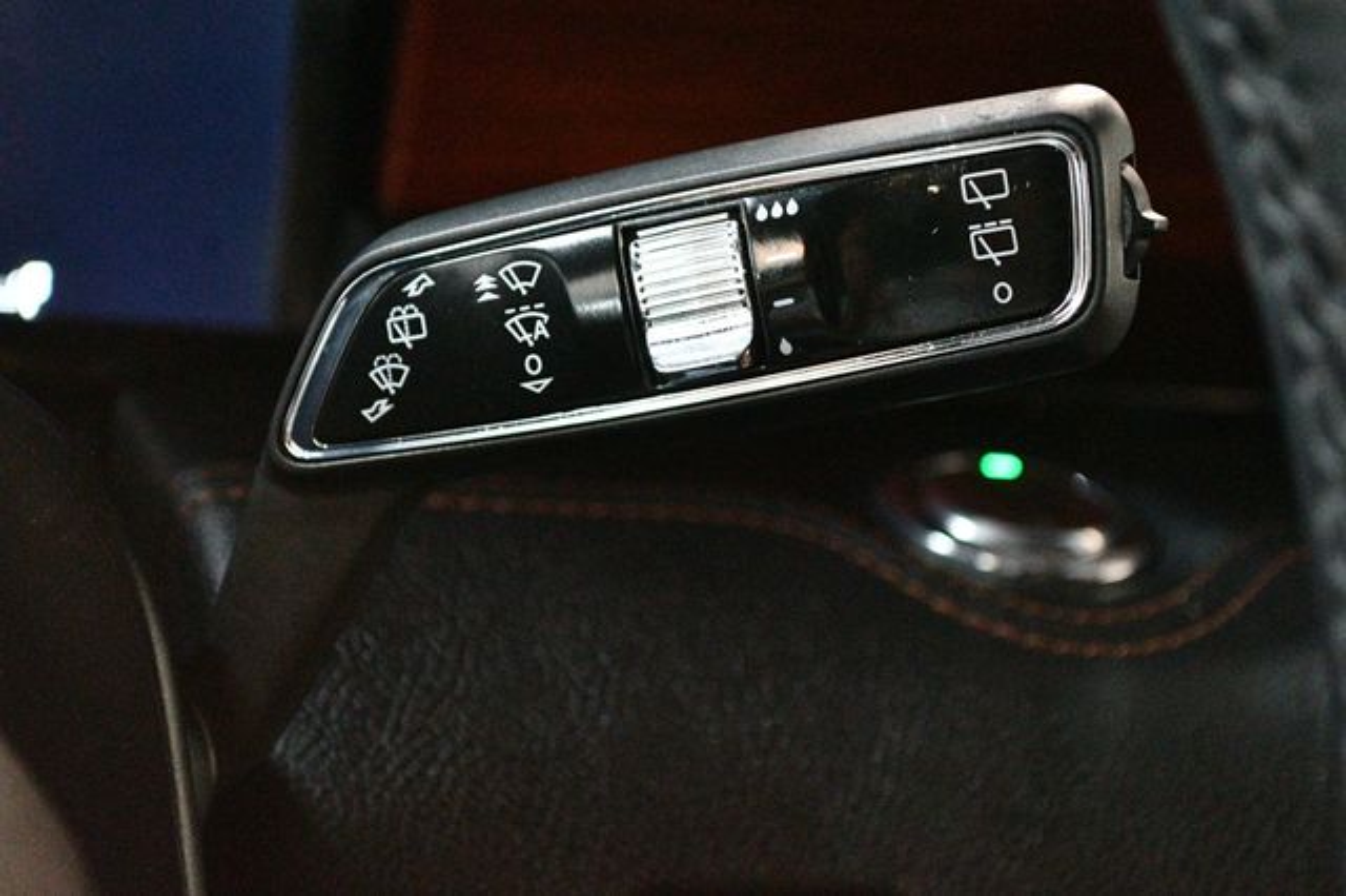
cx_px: 673
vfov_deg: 17.5
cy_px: 448
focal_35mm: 78
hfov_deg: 26.0
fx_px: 2915
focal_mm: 52
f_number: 5.6
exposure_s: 1/40
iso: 12800
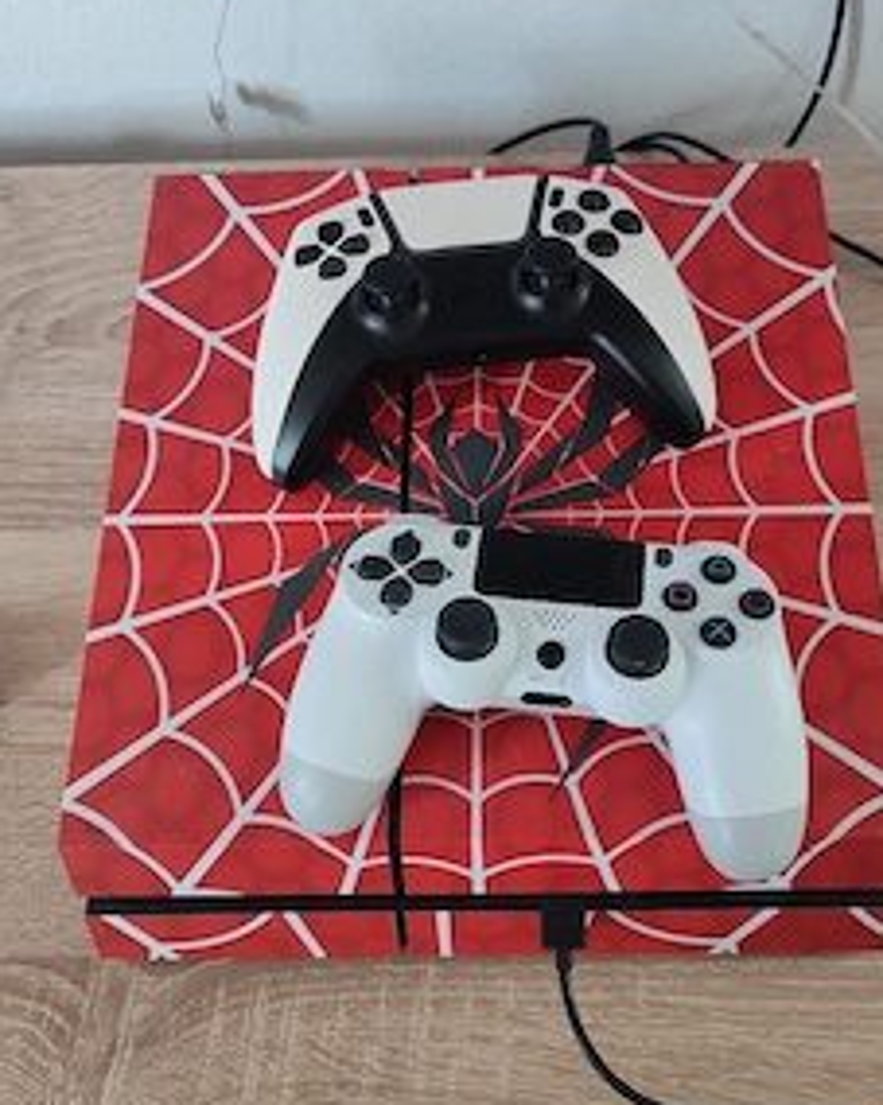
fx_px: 1079
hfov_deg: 44.4
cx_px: 510
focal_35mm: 33
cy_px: 541
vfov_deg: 54.2
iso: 585
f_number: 1.89
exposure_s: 1/20
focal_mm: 5.89
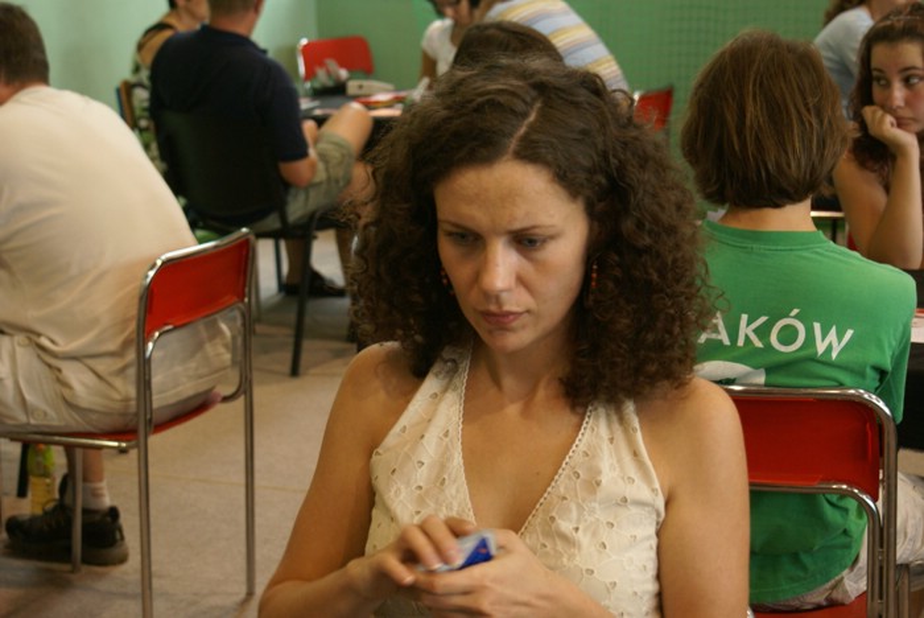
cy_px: 309
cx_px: 462
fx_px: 1927
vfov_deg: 18.2
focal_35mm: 75
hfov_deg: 27.0
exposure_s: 1/20
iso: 400
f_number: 5.6
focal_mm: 50
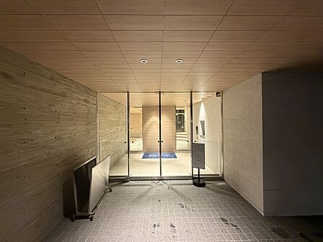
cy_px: 121
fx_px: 131
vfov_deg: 85.7
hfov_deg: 102.1
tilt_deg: +1.7
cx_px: 162
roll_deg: +0.4
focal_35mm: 14
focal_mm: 2.22
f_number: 2.2
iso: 640
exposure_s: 1/50
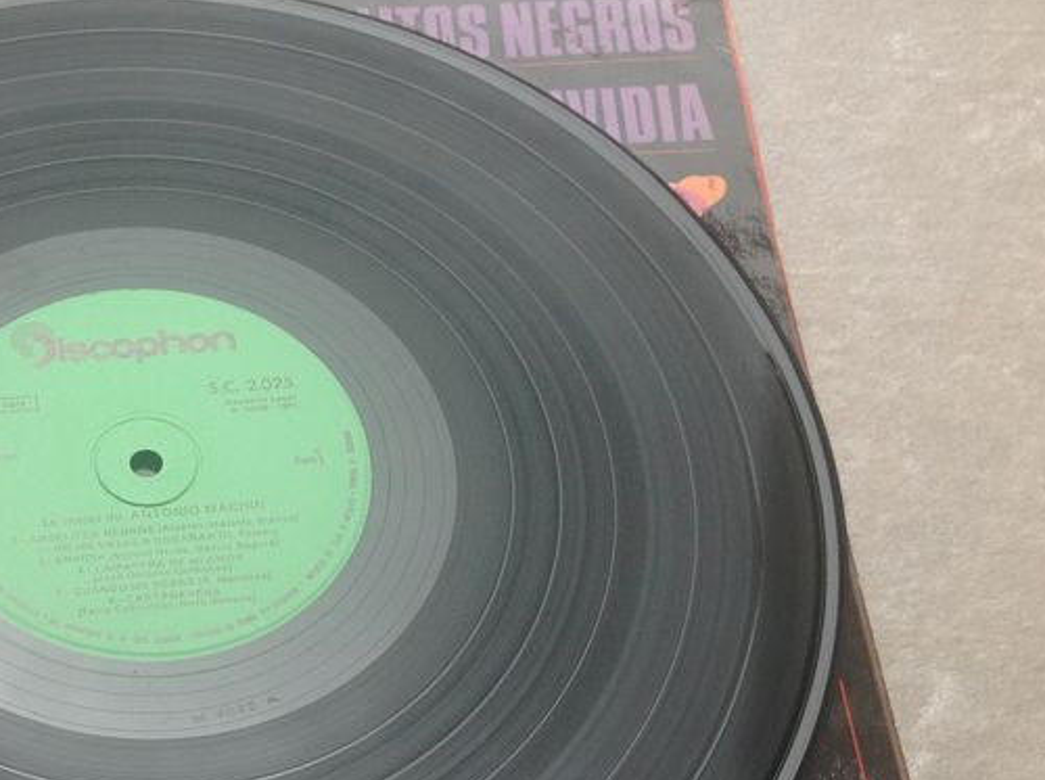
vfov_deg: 20.7
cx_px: 125
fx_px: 2109
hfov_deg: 27.0
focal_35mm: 70
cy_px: 601
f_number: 2.4
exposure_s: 1/40
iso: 50
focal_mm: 4.28
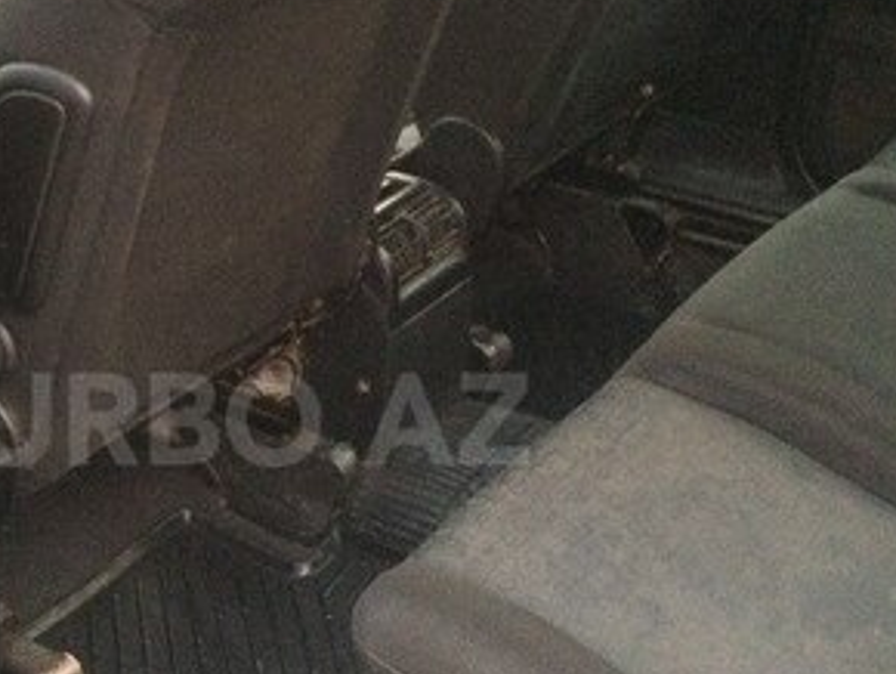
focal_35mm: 66
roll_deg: +3.8
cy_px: 419
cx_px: 213
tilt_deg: -32.3
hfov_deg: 28.9
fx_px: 1710
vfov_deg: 22.2
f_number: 2.2
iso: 400
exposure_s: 1/17
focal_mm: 4.15
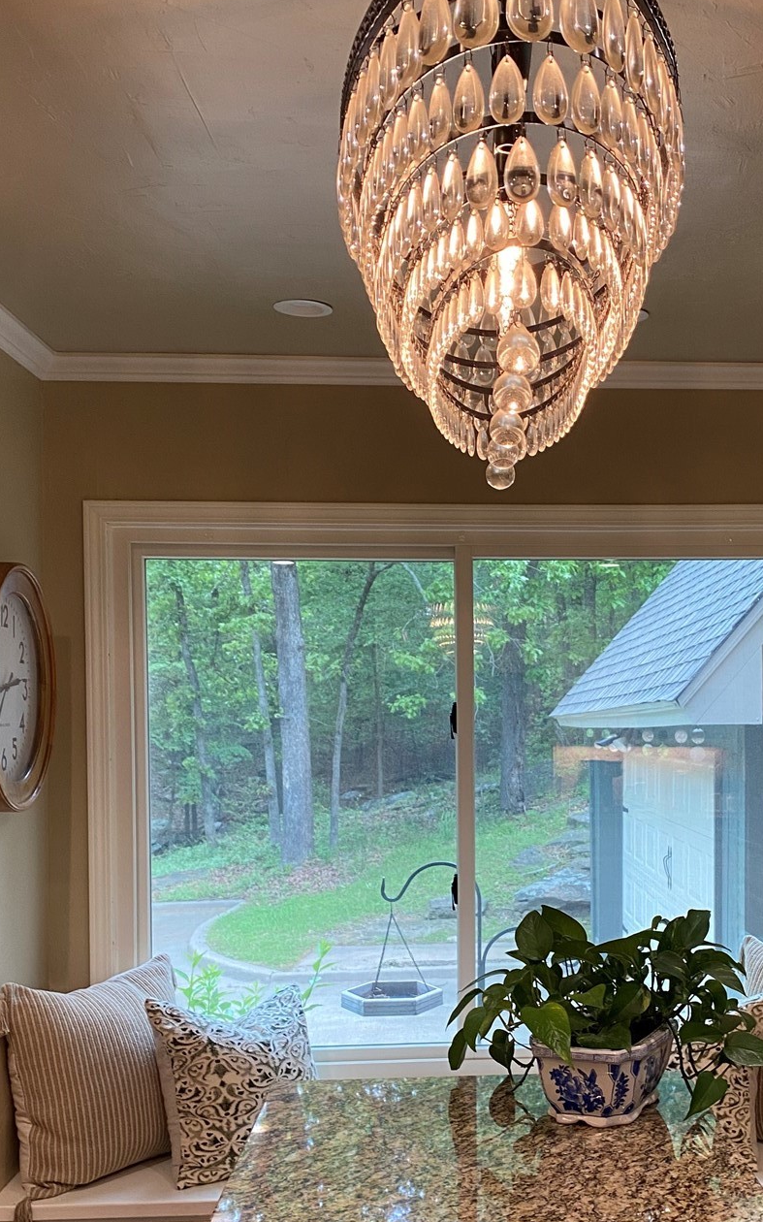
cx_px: 525
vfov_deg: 46.6
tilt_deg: -2.0
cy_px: 794
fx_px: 1398
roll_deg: +0.7
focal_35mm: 42
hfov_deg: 30.2
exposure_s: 1/60
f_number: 1.8
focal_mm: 4.25
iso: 100
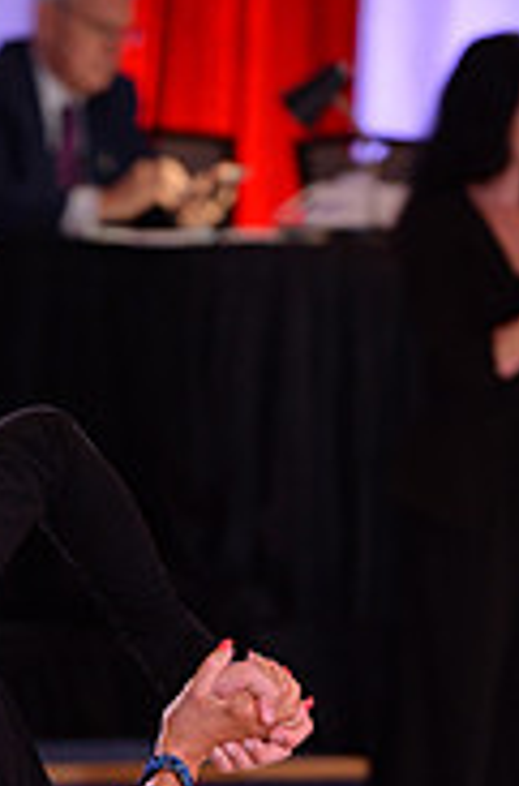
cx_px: -199
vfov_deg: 3.7
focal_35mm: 555
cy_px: 1121
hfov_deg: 2.5
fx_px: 12070
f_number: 4.5
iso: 1600
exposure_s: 1/250
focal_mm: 175
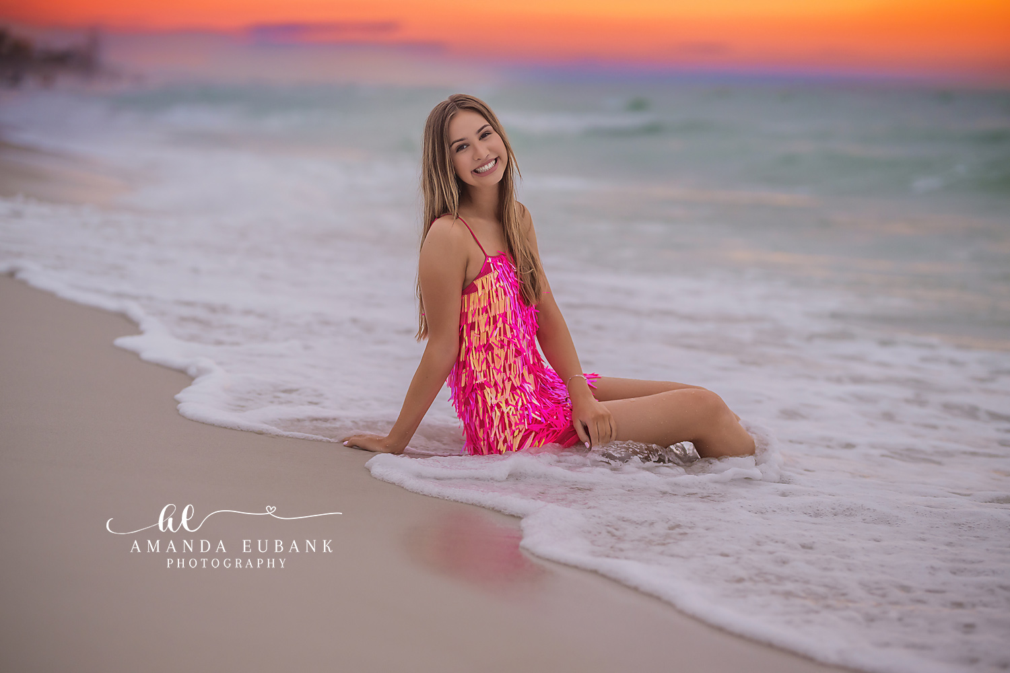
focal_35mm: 85
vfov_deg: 16.1
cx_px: 505
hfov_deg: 23.9
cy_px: 336
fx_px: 2385
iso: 1000
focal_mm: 85
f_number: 2
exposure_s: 1/640
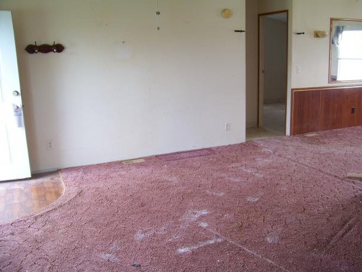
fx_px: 366
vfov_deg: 40.7
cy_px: 141
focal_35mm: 35
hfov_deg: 52.6
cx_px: 191
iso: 80
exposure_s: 1/30
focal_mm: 5.85
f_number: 2.8
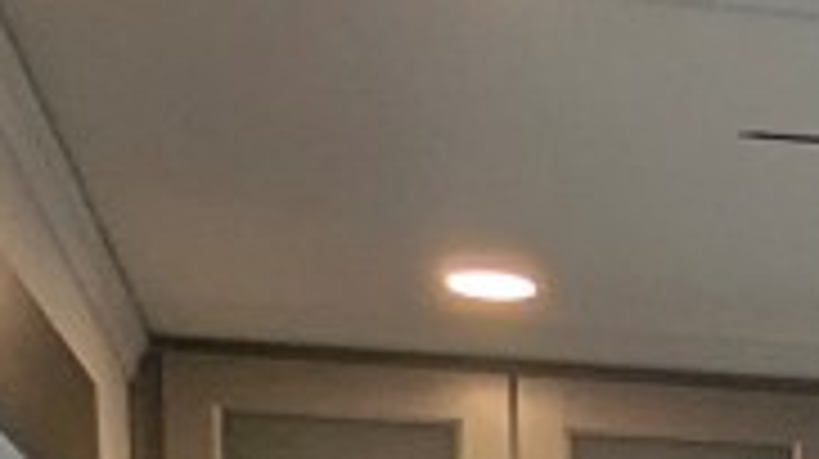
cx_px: 1357
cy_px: 1413
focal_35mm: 134
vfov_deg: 7.8
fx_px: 2907
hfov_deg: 14.5
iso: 76
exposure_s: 1/172
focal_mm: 2.35
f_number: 2.2
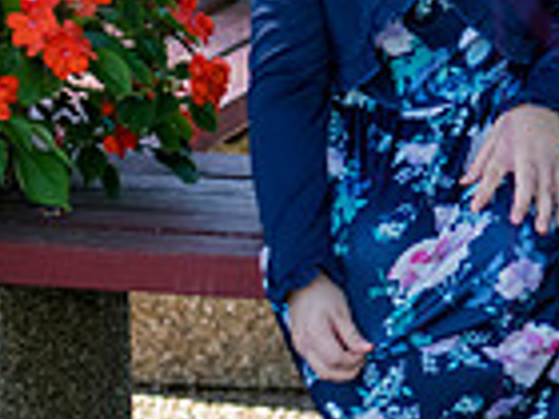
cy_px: -150
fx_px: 5910
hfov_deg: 5.3
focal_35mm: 366
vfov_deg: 4.0
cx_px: 1102
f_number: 4
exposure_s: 1/400
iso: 400
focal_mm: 92
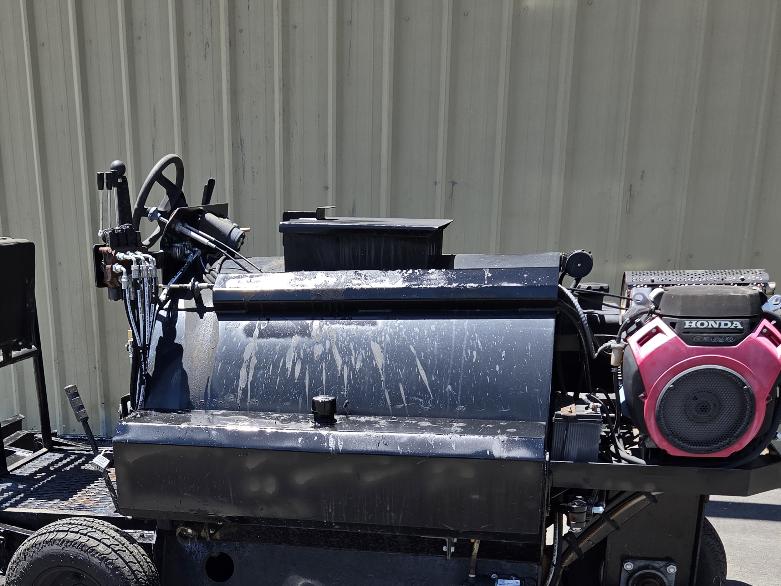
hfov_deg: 44.2
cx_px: 264
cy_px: 492
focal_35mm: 42
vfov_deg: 33.1
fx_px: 948
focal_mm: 5.4
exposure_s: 1/1804
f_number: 1.8
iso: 80
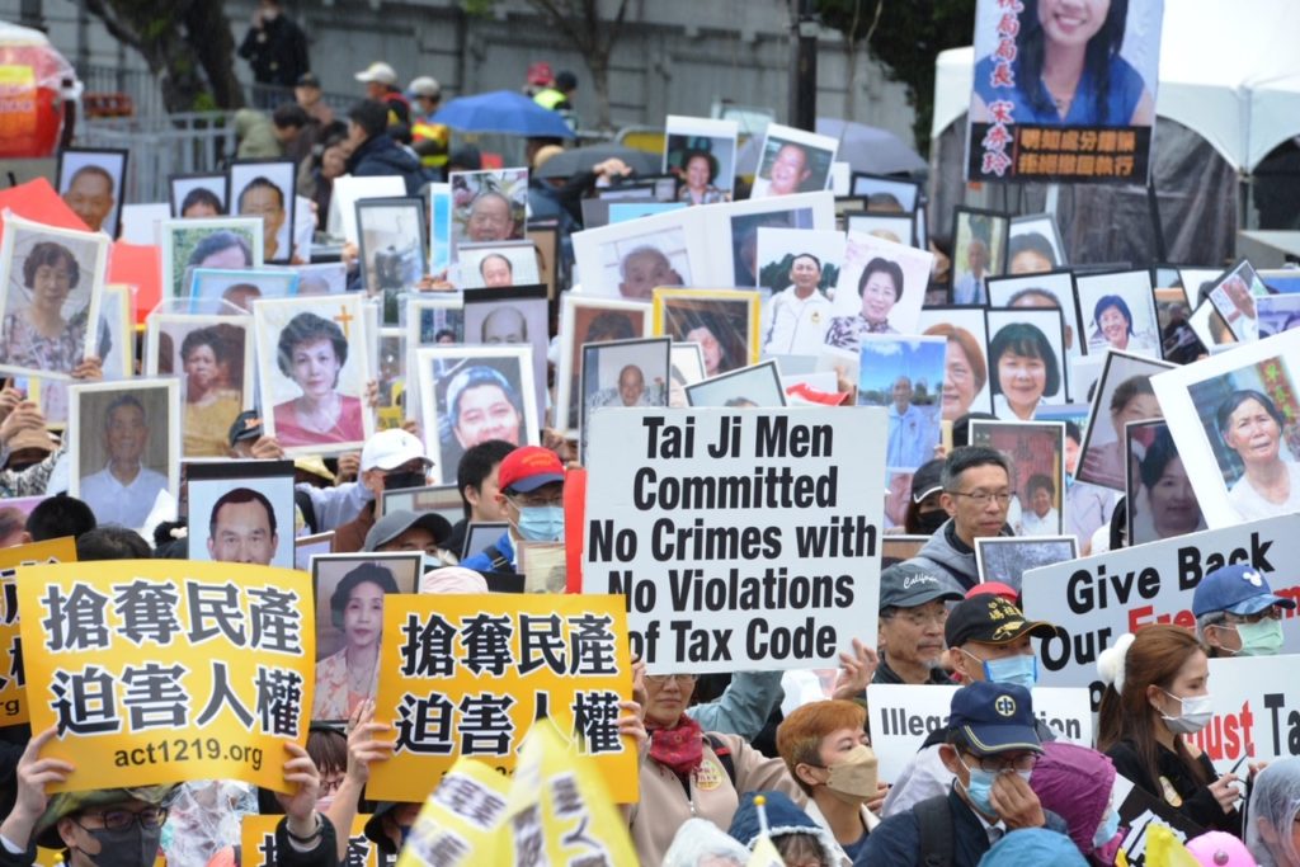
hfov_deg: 10.3
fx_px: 7223
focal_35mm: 200
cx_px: 650
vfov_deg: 6.9
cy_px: 434
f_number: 10
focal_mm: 200
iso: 1600
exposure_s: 1/125
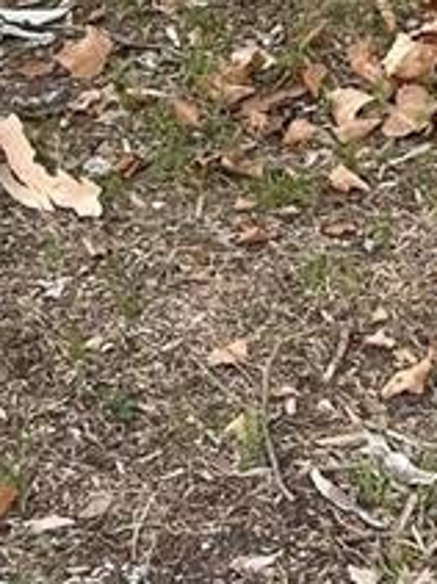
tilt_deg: -12.0
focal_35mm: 189
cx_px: 340
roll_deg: -0.5
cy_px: -412
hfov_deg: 7.8
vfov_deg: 10.0
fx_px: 3185
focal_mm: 5.7
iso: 50
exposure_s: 1/674
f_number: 1.5
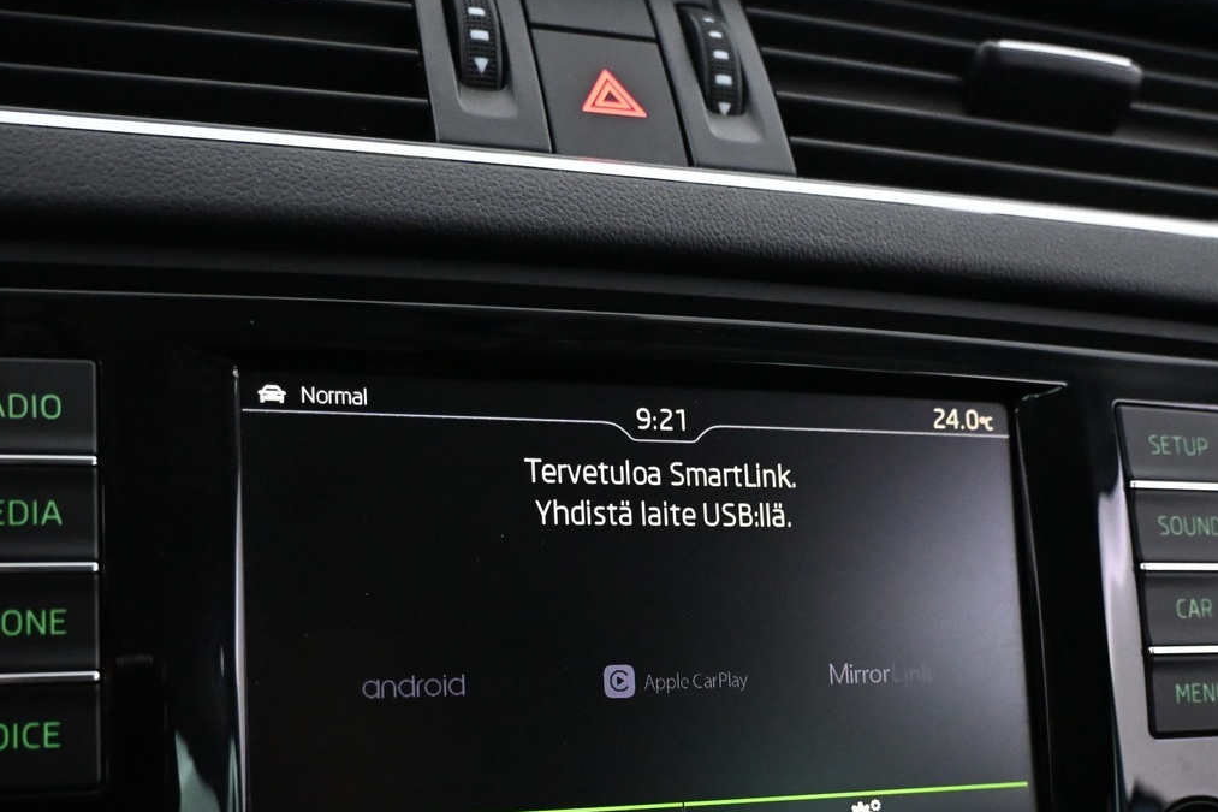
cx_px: 589
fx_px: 1380
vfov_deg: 32.0
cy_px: 634
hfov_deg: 47.6
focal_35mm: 41
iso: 4500
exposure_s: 1/60
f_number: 3.5
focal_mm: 17
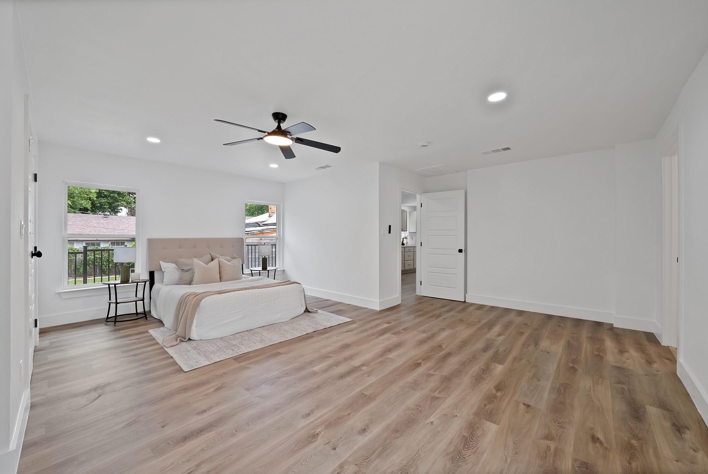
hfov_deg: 108.3
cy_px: 237
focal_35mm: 13
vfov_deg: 85.5
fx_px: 256
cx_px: 354
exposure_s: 1/6
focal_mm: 13
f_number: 9
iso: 640
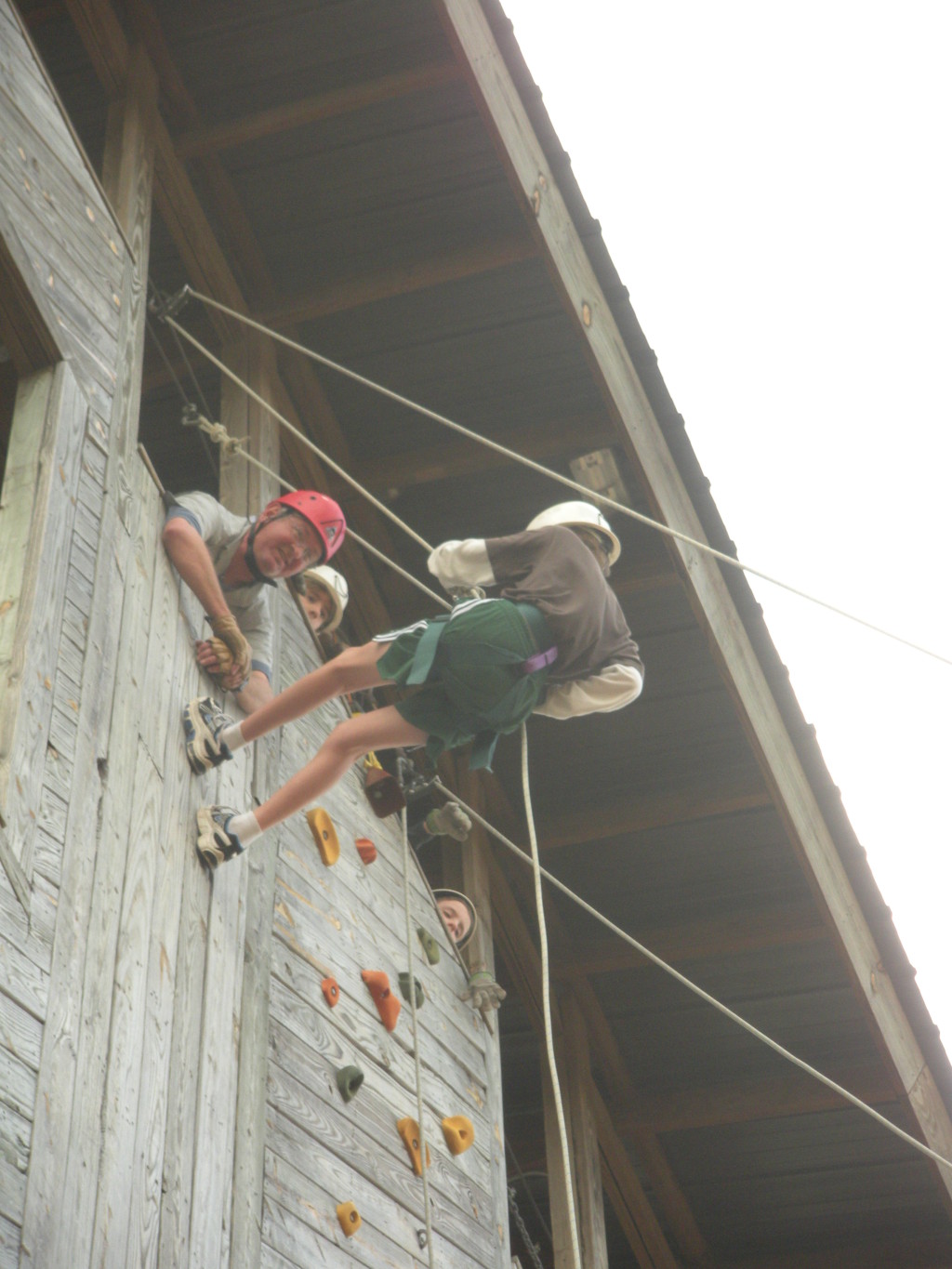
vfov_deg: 13.3
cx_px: 476
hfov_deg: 10.0
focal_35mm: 149
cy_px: 634
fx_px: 5463
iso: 154
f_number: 5.4
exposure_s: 1/134
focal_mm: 26
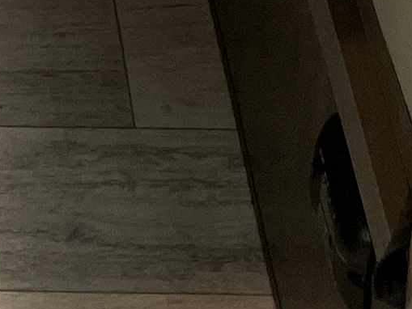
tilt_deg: -18.0
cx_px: -181
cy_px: -871
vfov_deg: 6.1
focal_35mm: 206
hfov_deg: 9.4
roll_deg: -2.0
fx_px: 2452
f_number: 1.6
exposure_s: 1/121
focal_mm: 4.2
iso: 125
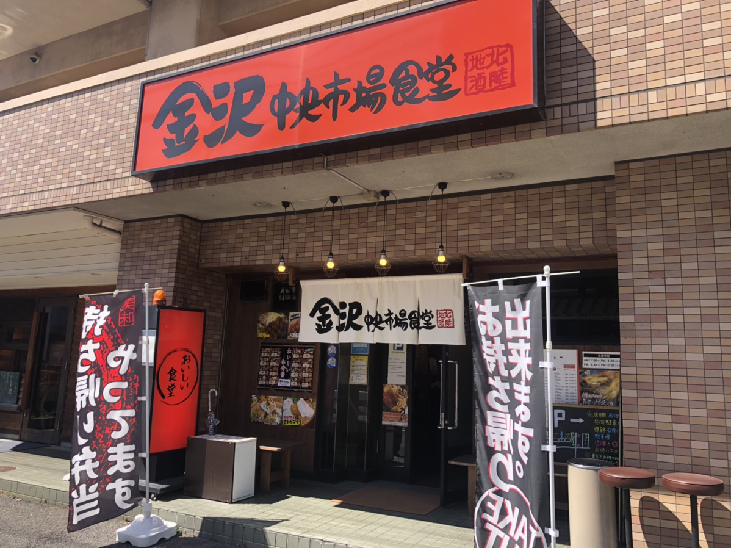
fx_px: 591
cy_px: 274
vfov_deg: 49.7
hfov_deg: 63.5
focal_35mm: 28
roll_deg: -2.5
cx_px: 366
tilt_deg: +10.3
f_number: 1.8
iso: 20
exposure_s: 1/615
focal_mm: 3.99
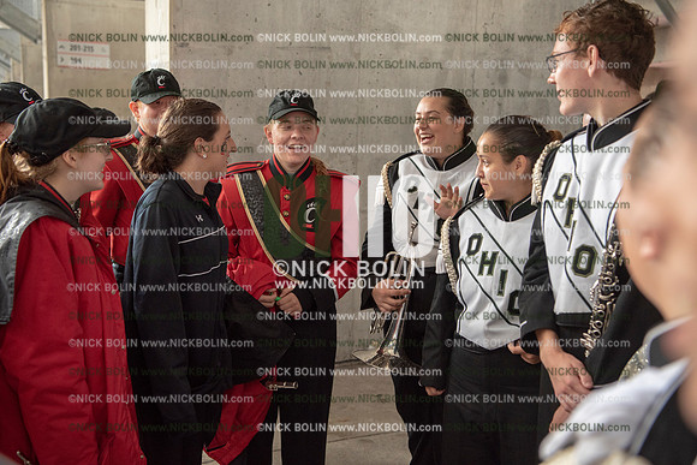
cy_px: 232
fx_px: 871
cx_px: 348
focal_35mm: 45
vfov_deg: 29.9
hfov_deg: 43.6
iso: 2000
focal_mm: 45
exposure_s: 1/125
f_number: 3.5
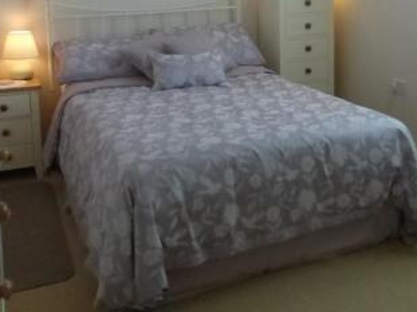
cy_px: 25
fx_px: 542
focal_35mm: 45
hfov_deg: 42.0
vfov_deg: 30.6
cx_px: 242
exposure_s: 1/125
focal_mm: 4.3
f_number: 3.3
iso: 1000
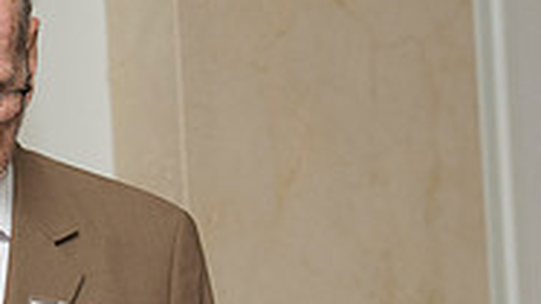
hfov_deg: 5.7
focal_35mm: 380
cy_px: 366
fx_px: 5449
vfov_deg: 3.2
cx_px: -95
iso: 1600
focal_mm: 95
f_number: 5.6
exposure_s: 1/125
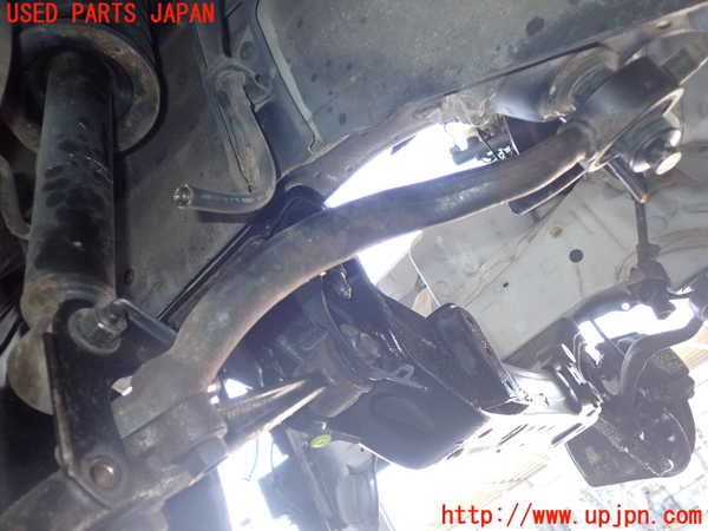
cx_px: 354
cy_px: 266
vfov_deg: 46.8
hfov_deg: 60.0
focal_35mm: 30
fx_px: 614
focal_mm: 5.4
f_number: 2.3
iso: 320
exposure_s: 1/125
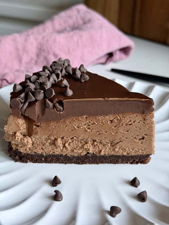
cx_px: 84
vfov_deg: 39.7
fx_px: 313
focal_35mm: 48
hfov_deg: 30.3
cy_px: 112
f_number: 1.8
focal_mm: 6.8
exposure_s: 1/60
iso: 160
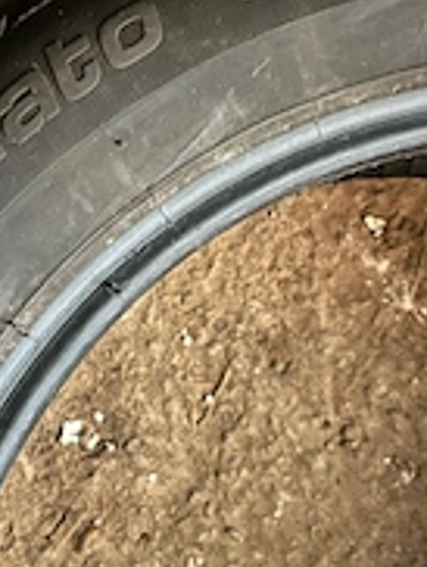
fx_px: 935
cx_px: 122
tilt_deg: -82.7
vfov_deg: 33.2
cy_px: 153
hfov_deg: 25.5
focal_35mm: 57
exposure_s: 1/9
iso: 800
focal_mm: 5.7
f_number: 1.5
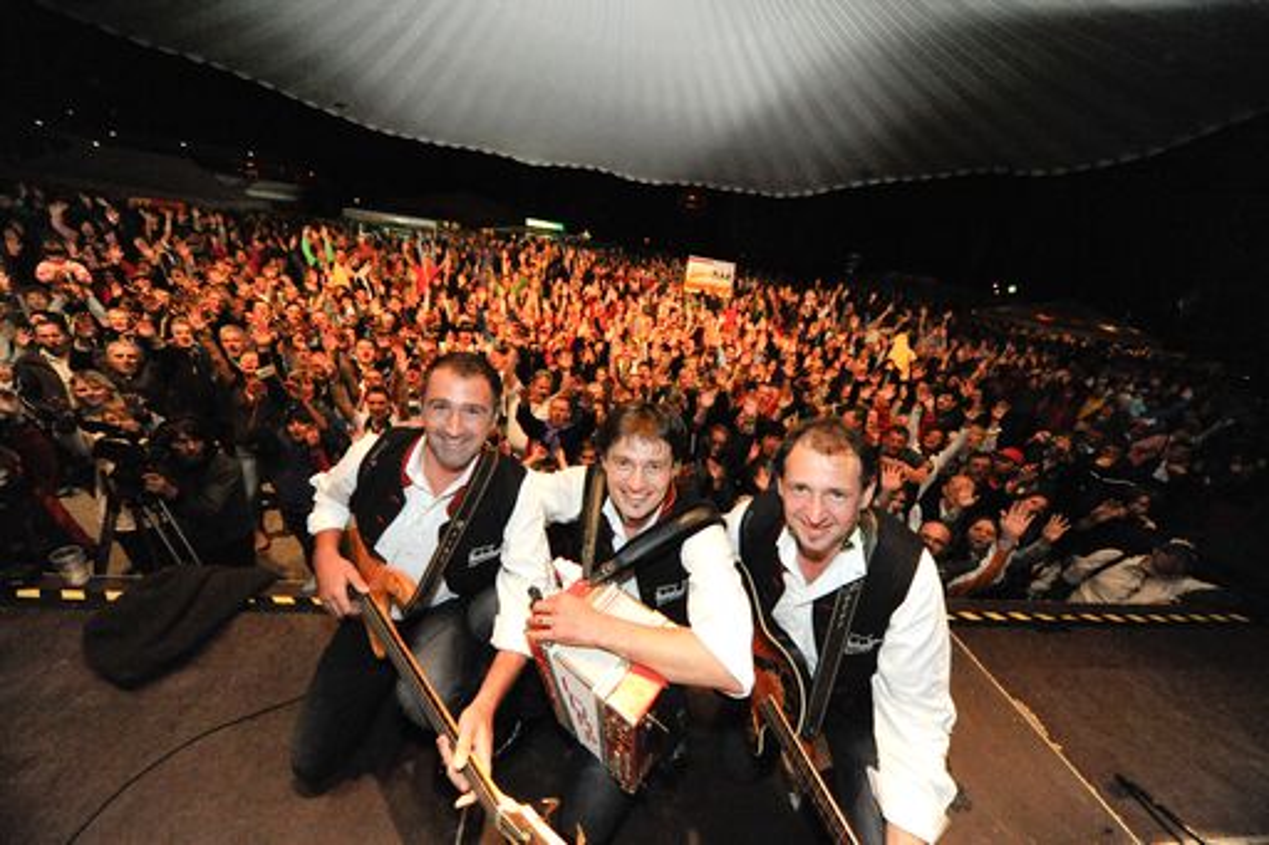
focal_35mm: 12
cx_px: 634
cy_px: 422
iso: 6400
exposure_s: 1/160
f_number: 7.1
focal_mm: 12
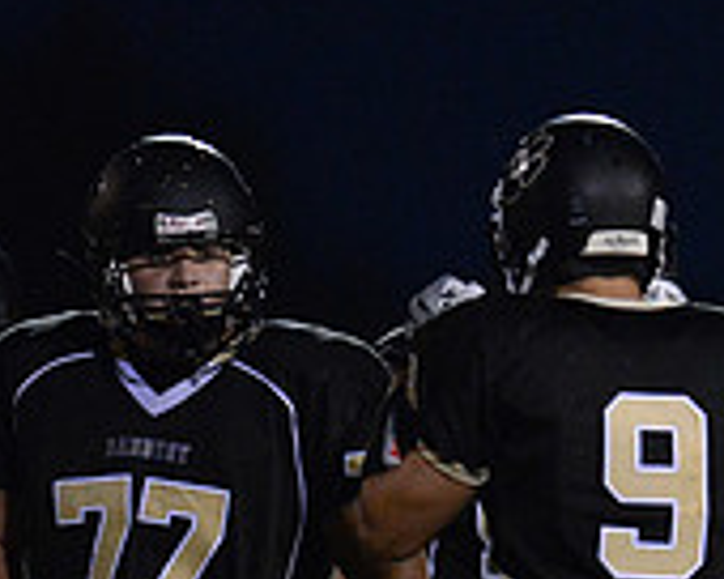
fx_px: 27363
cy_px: 664
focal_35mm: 1277
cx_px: 877
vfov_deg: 1.2
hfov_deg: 1.5
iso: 12800
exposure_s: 1/800
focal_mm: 400
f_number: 2.8
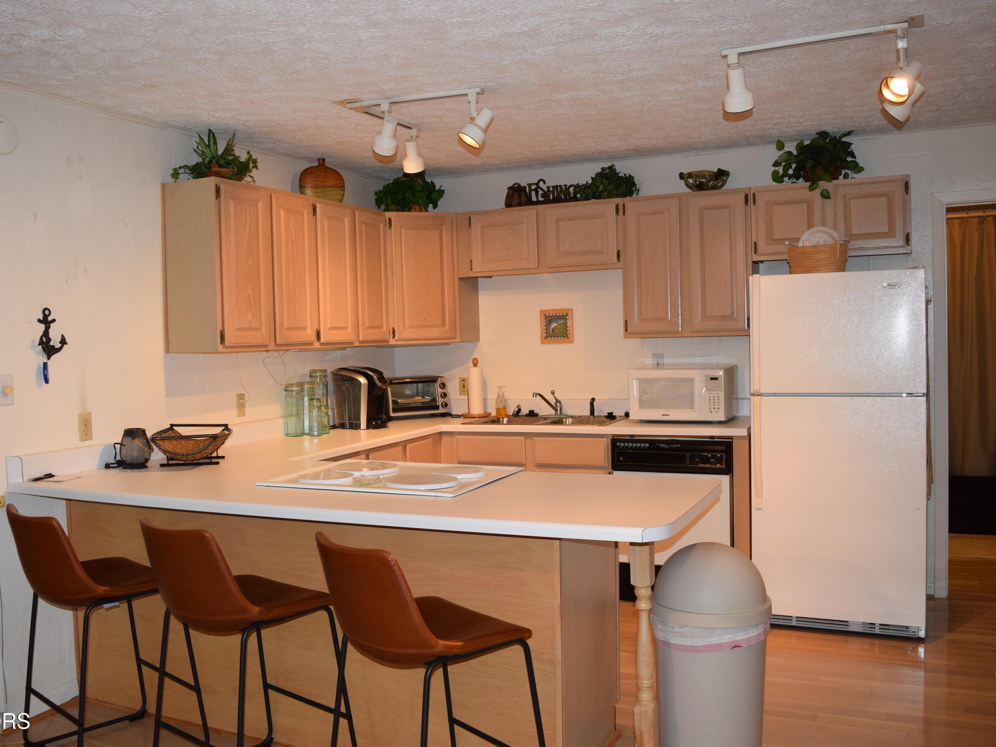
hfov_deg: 55.2
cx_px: 439
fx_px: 950
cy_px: 376
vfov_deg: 43.0
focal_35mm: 33
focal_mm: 20
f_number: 5
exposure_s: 1/100
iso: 800
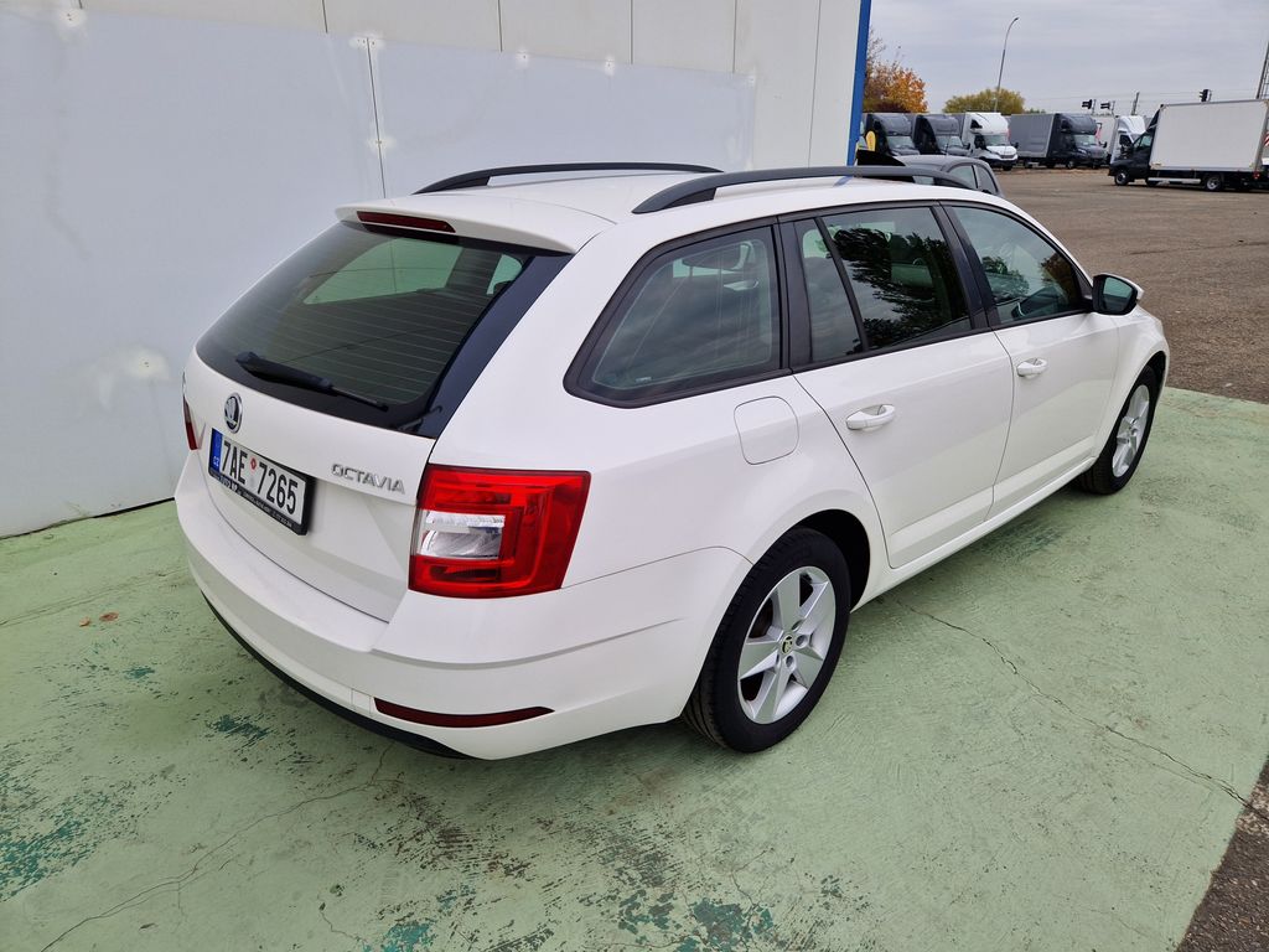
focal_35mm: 23
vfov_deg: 58.9
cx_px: 634
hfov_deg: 73.9
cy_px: 476
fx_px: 843
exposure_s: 1/930
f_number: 1.8
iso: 50
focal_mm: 5.4
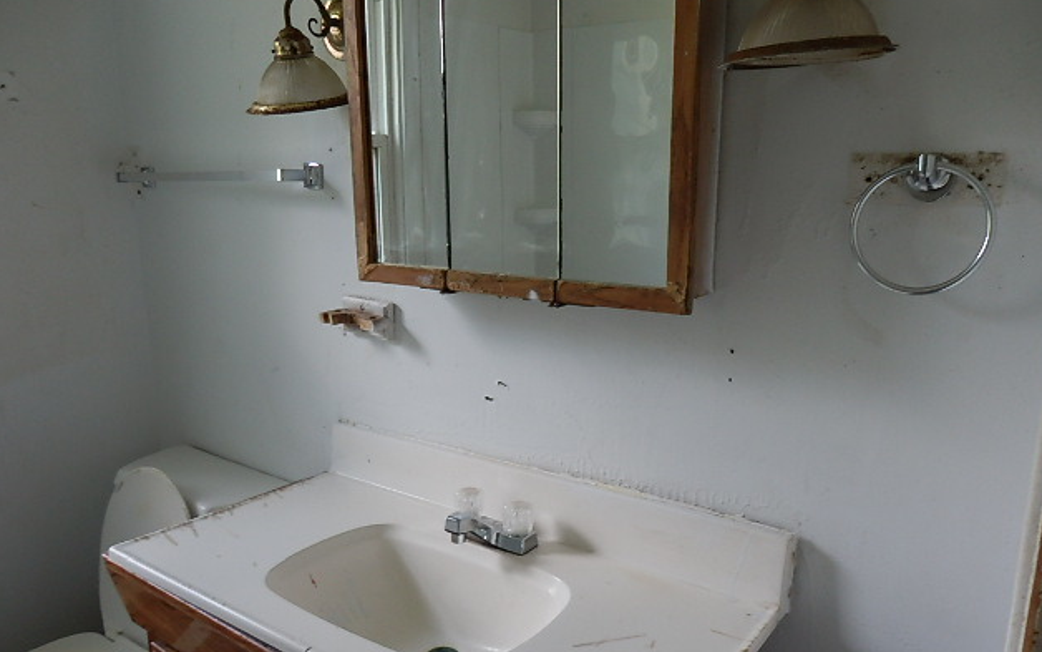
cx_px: 524
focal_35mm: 27
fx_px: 767
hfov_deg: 68.4
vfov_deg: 46.0
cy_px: 360
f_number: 3
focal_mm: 4.5
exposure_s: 1/30
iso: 160
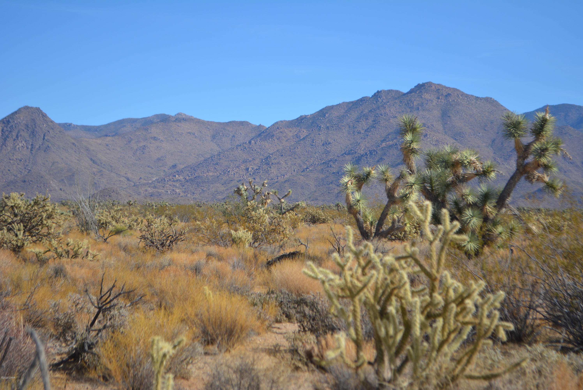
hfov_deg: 24.6
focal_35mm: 82
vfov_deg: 16.6
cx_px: 292
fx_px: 1337
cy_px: 195
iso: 400
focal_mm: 55
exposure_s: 1/1600
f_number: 6.3
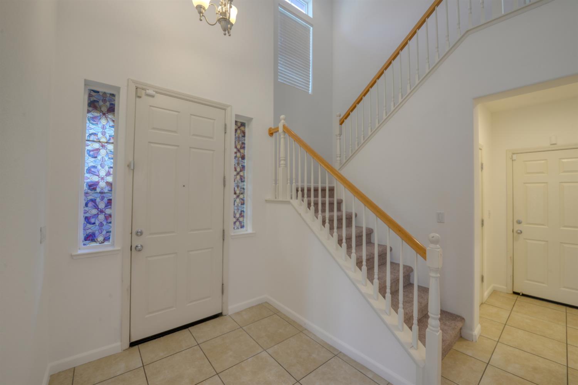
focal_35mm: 14
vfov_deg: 81.2
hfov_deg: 104.3
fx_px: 225
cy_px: 192
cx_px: 289
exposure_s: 1/10
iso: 400
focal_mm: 14
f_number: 10
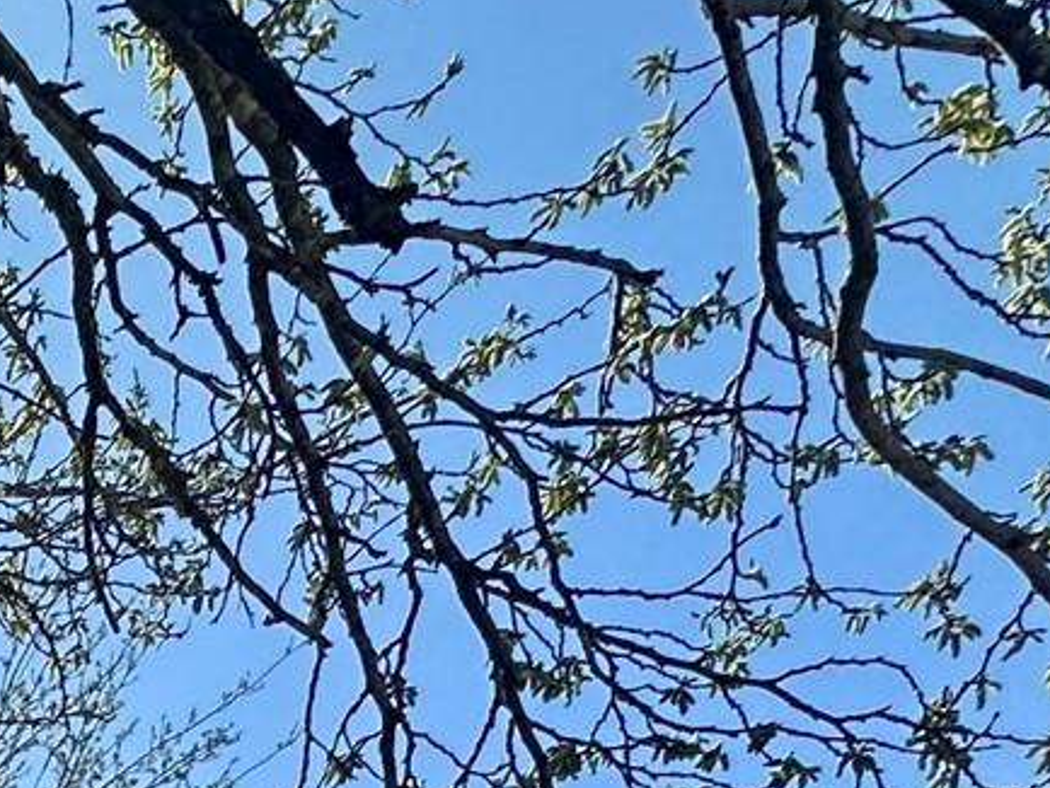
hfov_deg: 19.4
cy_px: 1731
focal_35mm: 66
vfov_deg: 15.6
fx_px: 2003
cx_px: -965
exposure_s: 1/888
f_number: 2.2
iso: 50
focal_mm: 2.22
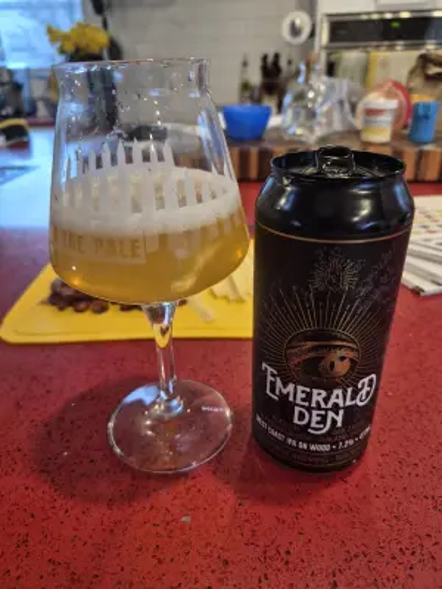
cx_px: 221
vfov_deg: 73.9
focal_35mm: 23
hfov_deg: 58.9
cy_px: 294
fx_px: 392
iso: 500
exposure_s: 1/120
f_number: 1.8
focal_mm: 5.4
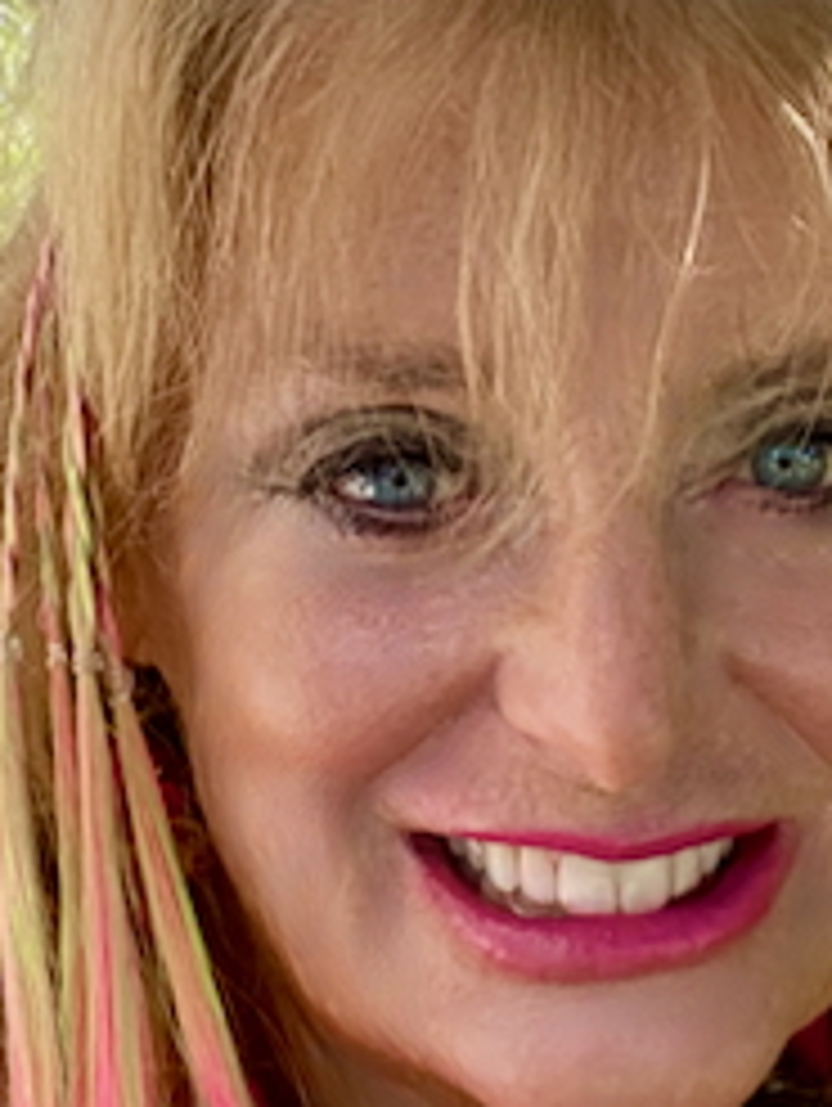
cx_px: 130
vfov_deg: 24.8
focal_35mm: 78
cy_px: 333
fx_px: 2495
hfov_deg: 18.7
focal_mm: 2.71
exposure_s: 1/122
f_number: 2.2
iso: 64
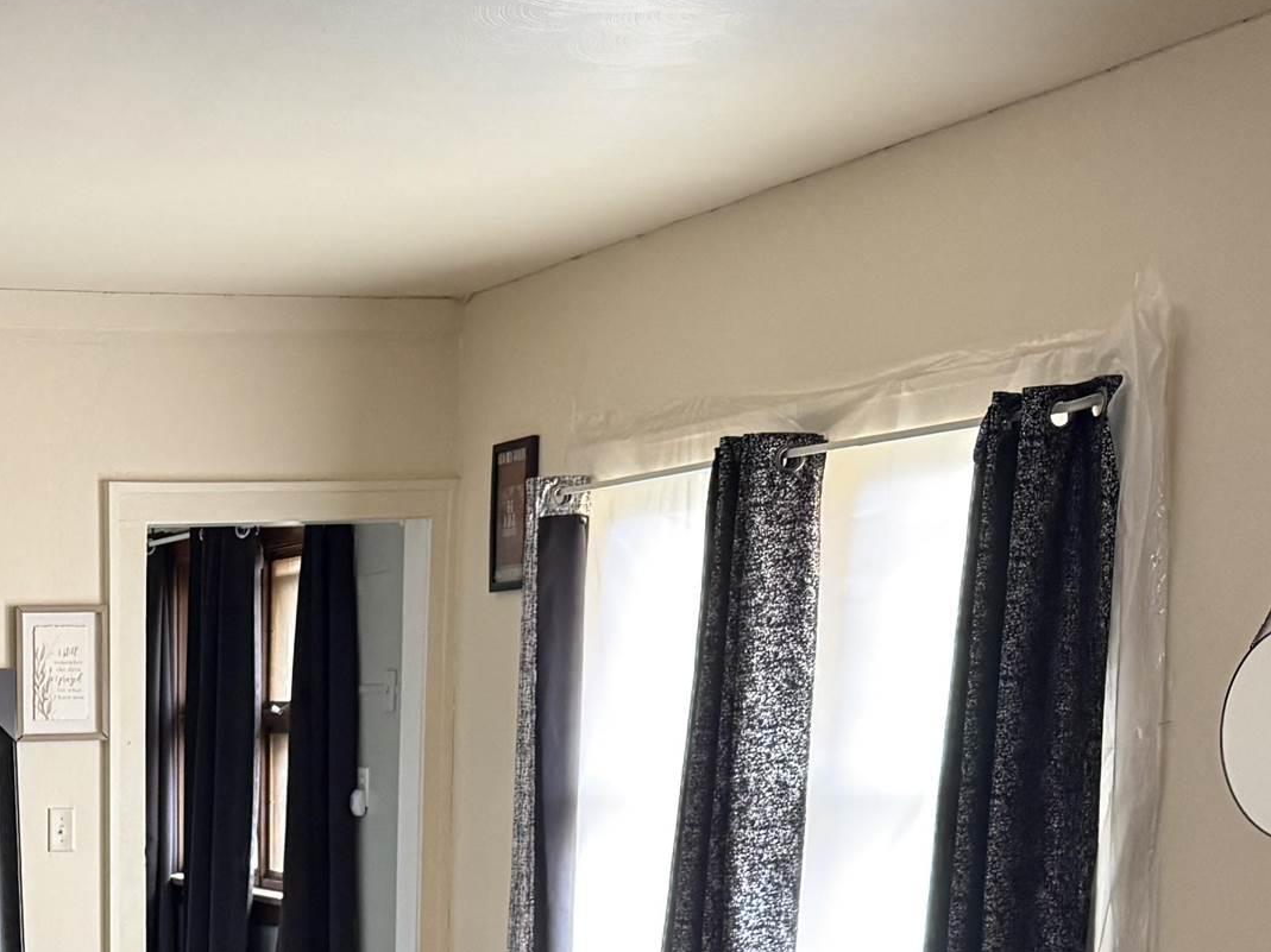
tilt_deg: -8.1
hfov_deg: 26.5
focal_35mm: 69
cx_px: -40
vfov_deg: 20.4
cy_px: 1014
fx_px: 2533
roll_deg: +0.8
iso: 400
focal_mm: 6.76
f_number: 1.78
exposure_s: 1/60
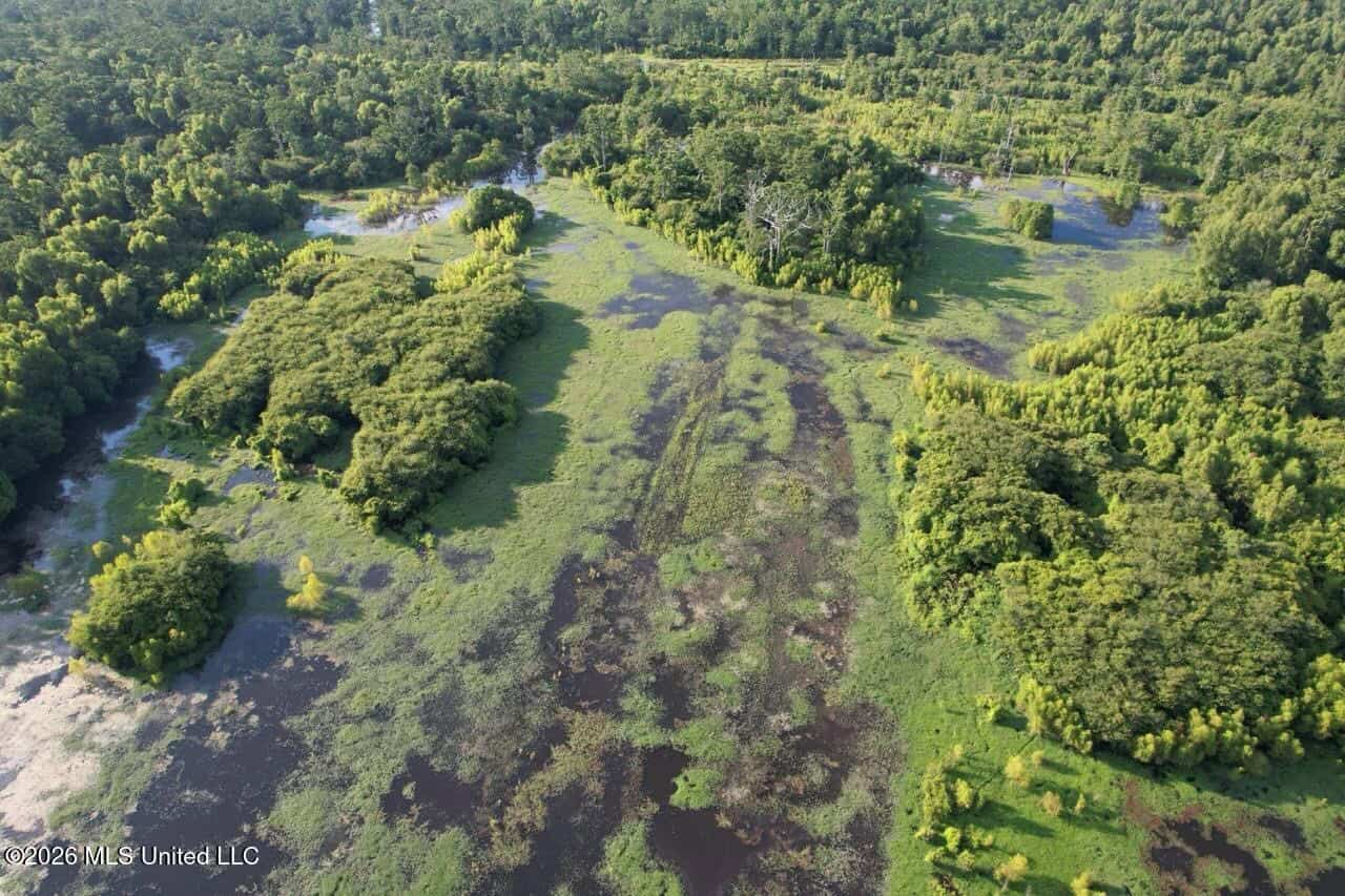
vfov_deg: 57.2
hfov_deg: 78.6
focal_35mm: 22
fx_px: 822
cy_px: 448
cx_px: 672
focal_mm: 8.4
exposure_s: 1/400
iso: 100
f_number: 2.8
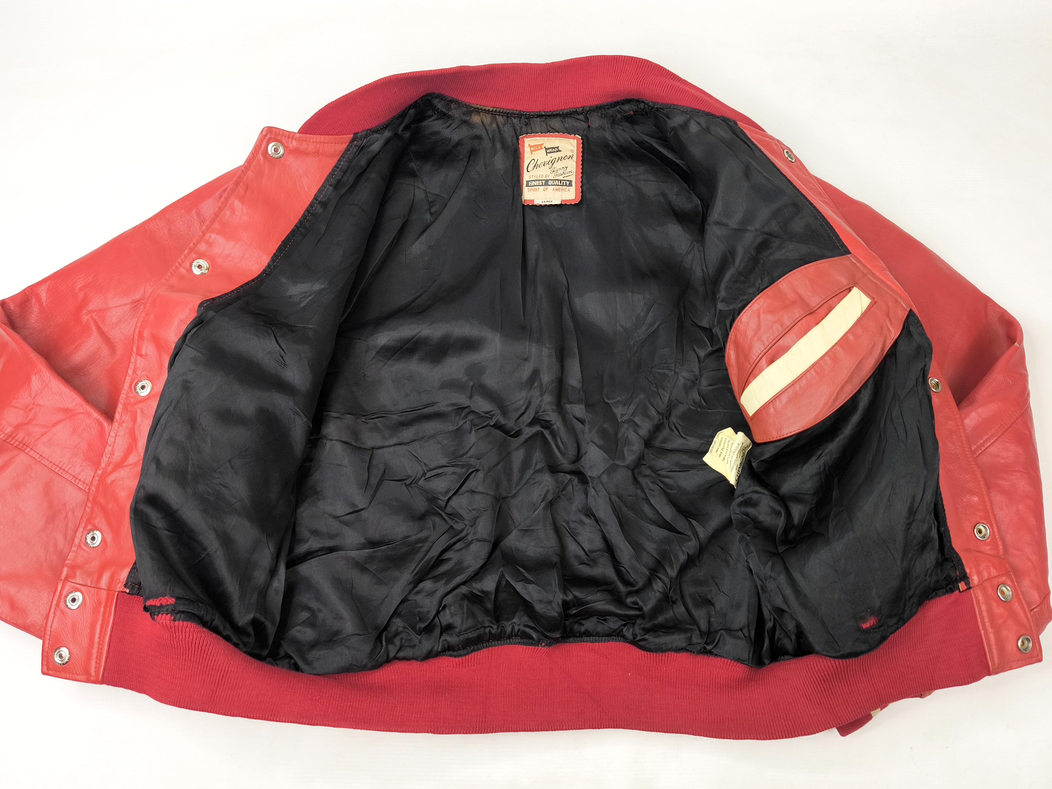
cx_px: 526
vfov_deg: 56.8
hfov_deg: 71.6
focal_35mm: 24
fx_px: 729
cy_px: 394
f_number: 1.9
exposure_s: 1/100
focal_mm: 6.92
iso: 100
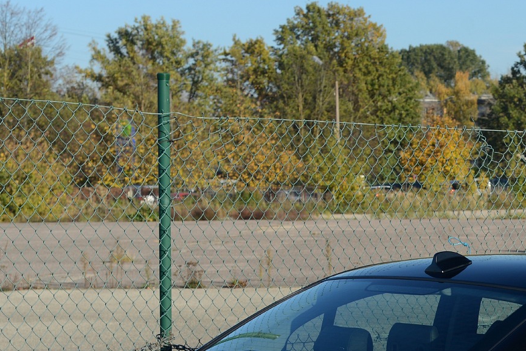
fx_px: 1622
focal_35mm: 111
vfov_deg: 12.1
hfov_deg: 17.8
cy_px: 384
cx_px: 572
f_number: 8
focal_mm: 50
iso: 200
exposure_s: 1/250
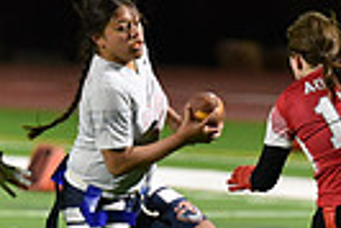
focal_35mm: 804
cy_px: 127
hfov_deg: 2.6
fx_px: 7624
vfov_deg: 1.7
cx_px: 128
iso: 5000
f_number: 2.8
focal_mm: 185
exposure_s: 1/640
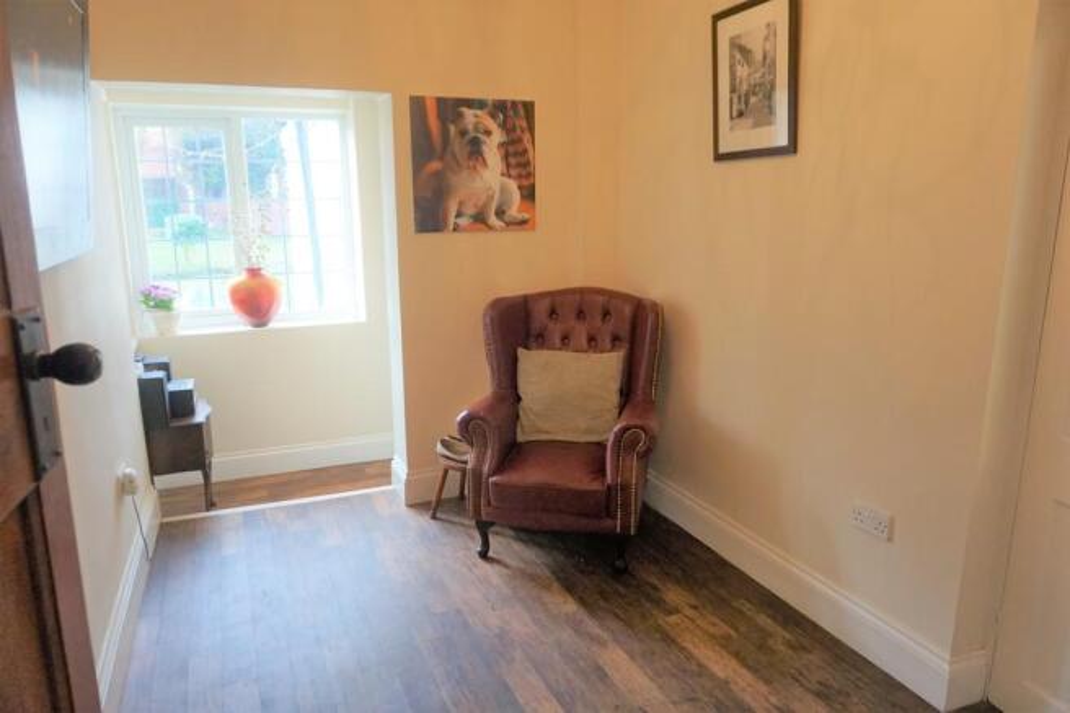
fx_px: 713
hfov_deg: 73.8
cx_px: 535
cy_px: 356
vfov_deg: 53.1
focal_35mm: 24
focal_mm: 16
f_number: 4
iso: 800
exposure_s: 1/160
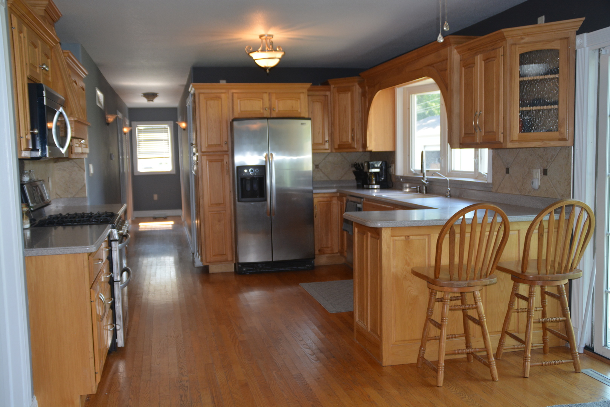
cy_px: 204
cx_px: 305
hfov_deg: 57.2
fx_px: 559
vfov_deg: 40.0
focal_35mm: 33
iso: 400
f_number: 3.5
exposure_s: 1/125
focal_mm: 22
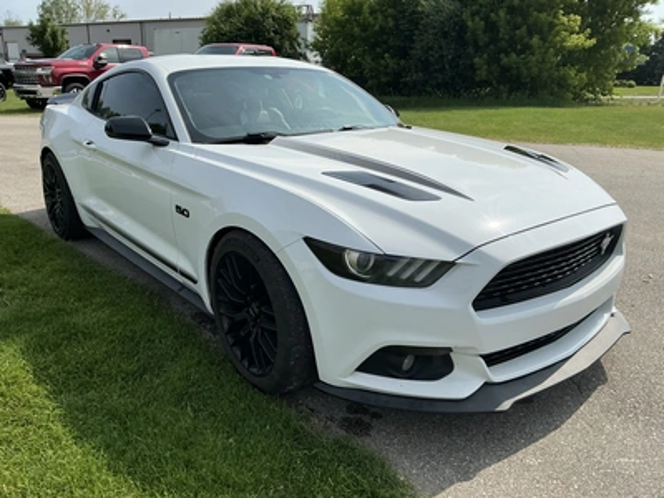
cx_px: 332
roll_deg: -0.1
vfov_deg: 49.7
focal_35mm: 28
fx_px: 537
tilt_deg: -16.6
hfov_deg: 63.4
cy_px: 249
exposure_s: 1/2801
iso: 25
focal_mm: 3
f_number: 1.8
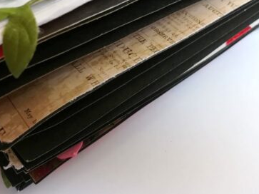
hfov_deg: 43.8
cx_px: 112
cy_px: 40
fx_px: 322
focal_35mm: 43
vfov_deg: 32.7
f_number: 2.2
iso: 80
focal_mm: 3.83
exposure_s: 1/40
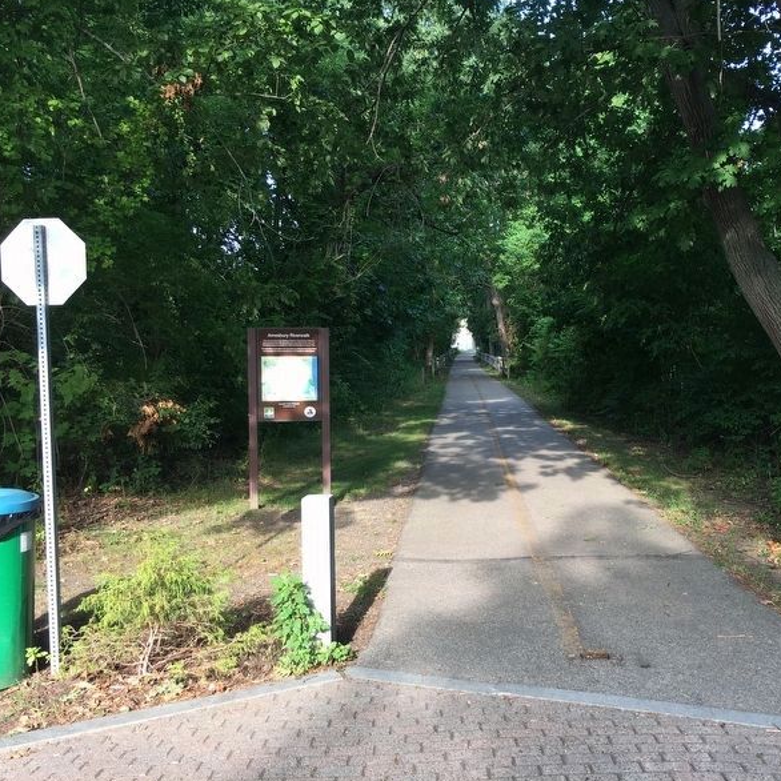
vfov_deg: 47.2
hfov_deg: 46.7
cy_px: 387
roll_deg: +0.5
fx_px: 893
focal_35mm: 35
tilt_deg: -4.6
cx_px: 500
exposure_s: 1/120
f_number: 2.2
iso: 25
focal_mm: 4.15
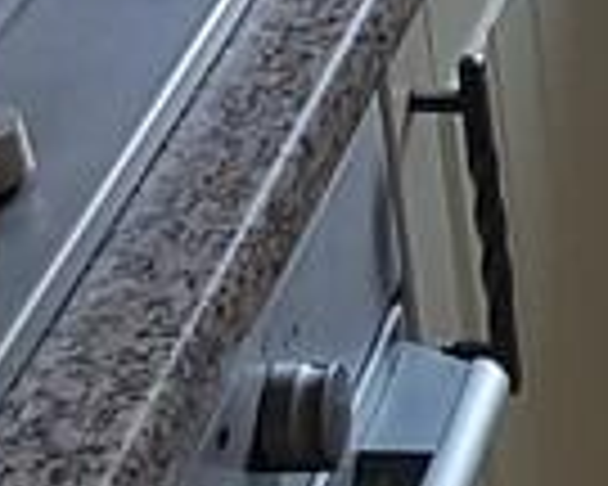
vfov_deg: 8.0
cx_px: 1374
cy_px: 18
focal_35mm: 192
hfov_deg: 9.2
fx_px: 3455
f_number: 1.7
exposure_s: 1/100
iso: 50
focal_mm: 4.2
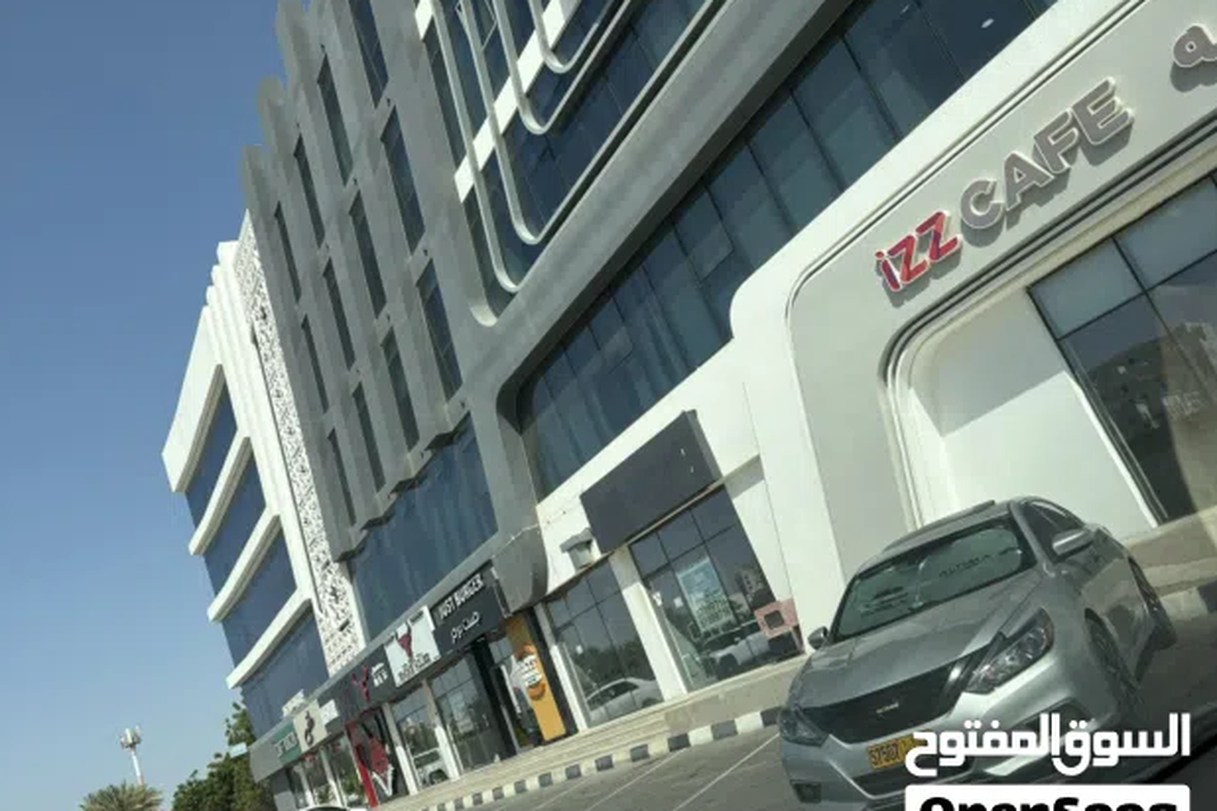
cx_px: 608
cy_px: 429
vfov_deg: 46.4
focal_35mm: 28
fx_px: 946
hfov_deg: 65.5
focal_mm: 5.96
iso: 50
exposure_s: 1/4065
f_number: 1.6
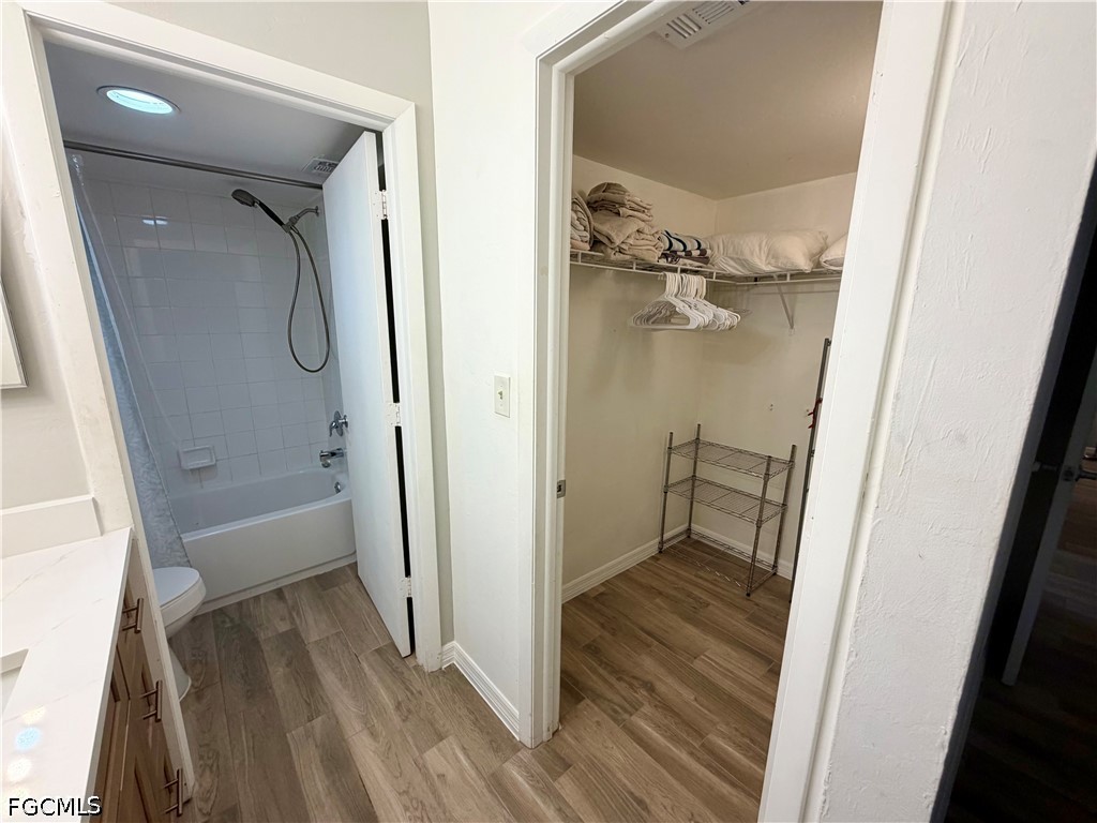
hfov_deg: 102.1
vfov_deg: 85.7
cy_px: 412
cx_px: 548
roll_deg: -0.7
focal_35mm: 14
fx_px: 444
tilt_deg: -12.3
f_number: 2.2
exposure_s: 1/120
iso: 125
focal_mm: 2.22
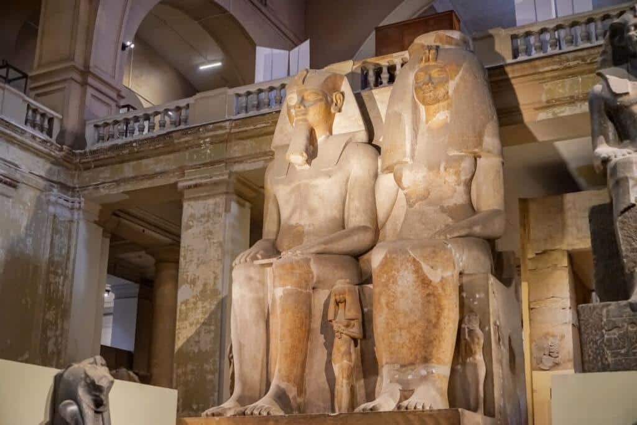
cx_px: 318
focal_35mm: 46
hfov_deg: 42.7
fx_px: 814
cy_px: 212
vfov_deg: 29.3
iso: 2500
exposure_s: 1/160
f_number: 4
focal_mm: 46
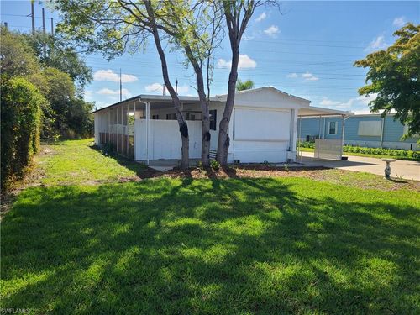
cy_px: 158
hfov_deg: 67.3
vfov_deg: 53.1
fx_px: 315
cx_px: 210
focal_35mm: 26
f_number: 1.8
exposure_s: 1/1681
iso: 40
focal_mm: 5.4
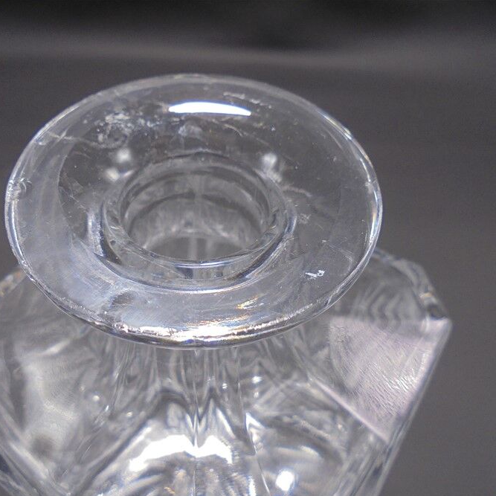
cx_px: 200
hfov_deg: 52.2
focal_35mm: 31
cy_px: 250
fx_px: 503
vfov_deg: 52.5
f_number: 3.5
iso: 100
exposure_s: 1/30
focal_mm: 4.6
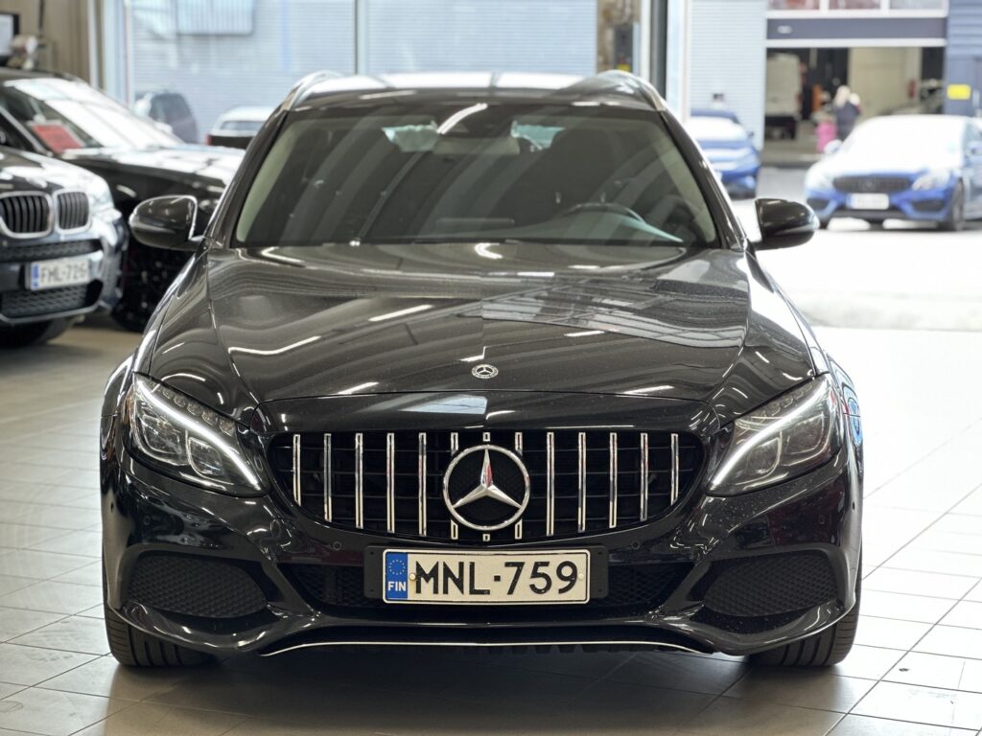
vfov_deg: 19.1
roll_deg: -0.2
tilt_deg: -7.1
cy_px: 368
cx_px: 491
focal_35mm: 77
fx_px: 2184
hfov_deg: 25.3
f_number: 2.8
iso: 160
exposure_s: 1/47
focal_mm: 9
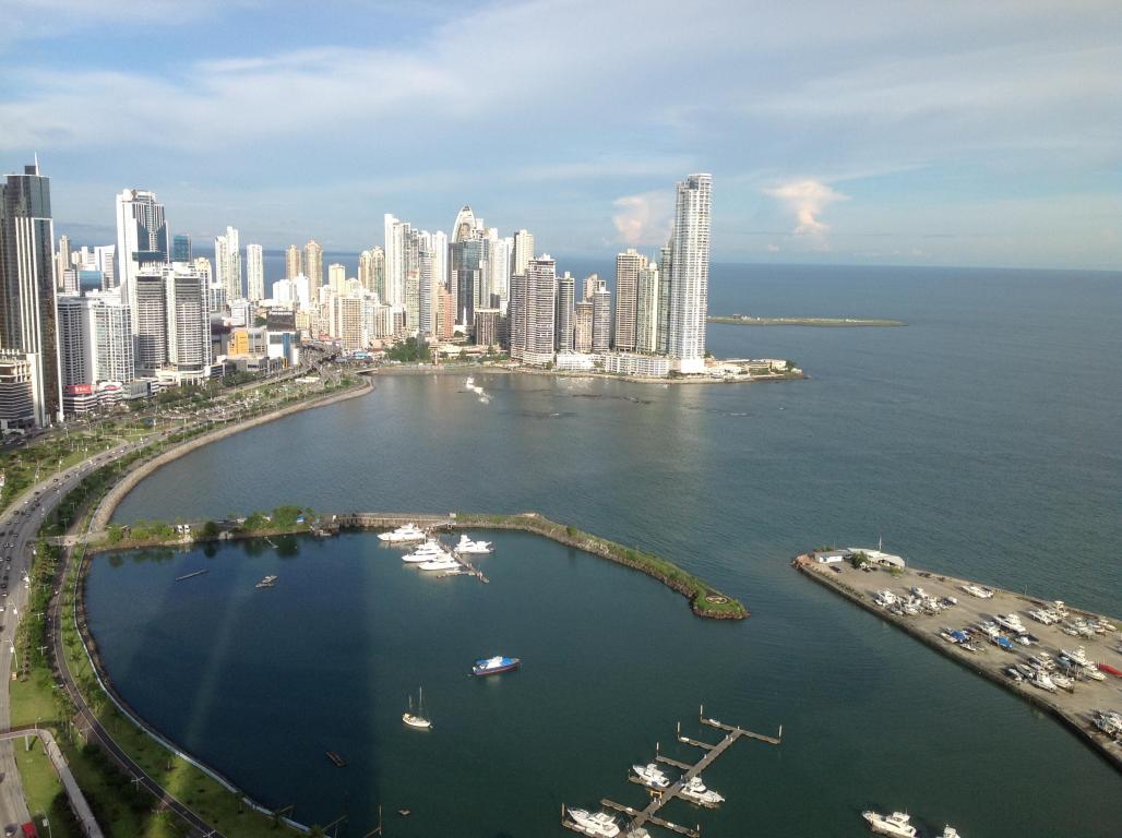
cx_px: 561
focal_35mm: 35
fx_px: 1133
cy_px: 419
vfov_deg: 40.6
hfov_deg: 52.7
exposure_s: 1/1439
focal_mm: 4.28
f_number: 2.4
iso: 50
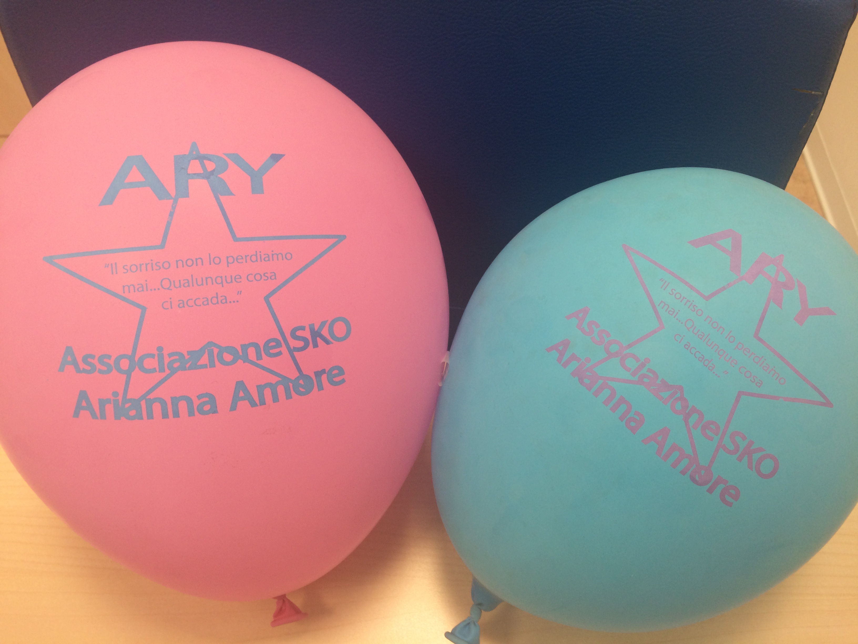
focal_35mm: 29
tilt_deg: -54.5
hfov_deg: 61.7
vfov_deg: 48.2
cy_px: 322
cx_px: 429
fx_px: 719
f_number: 2.2
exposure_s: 1/33
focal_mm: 4.15
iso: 50
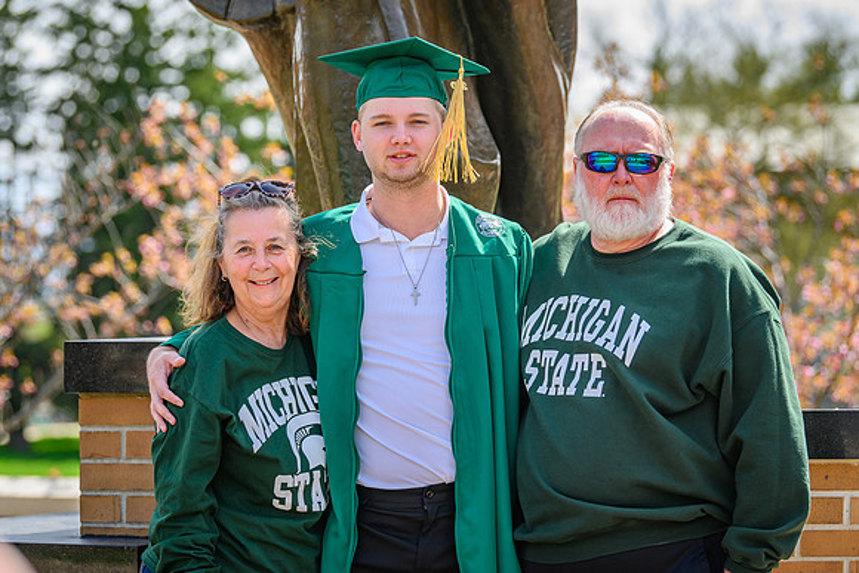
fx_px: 2990
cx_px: 411
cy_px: 274
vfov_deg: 10.9
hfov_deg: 16.3
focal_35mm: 125
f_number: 4
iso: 400
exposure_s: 1/1600
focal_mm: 120
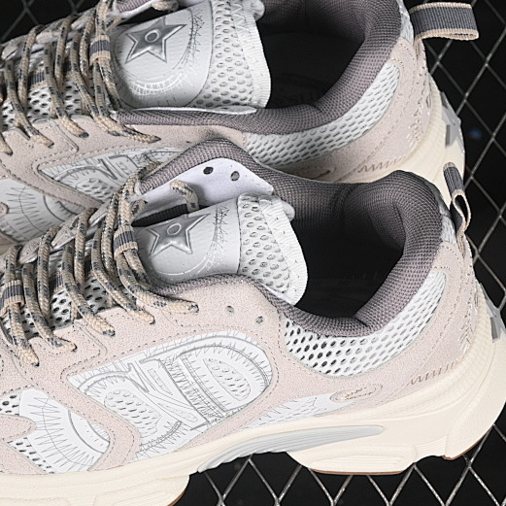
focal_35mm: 132
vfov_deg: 13.2
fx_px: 2183
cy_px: 249
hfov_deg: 13.2
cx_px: 152
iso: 160
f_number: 7.1
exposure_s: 1/60
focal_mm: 50
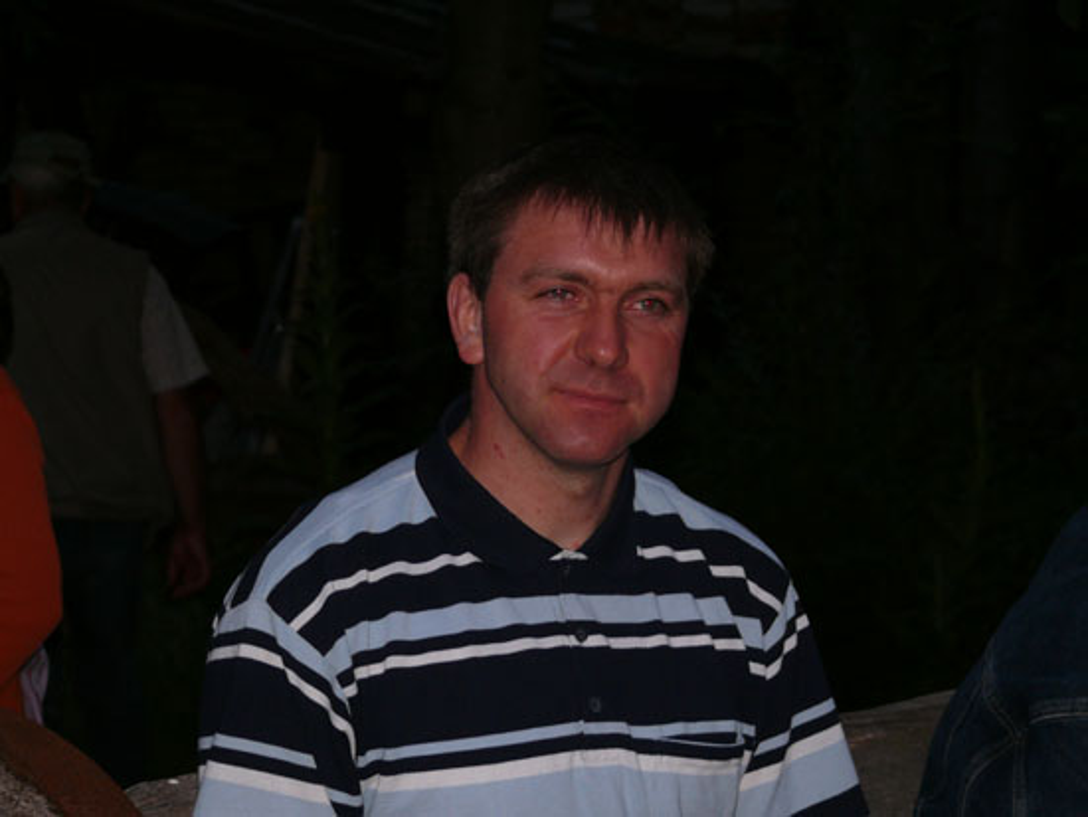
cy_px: 408
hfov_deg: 13.6
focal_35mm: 145
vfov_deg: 10.2
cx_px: 544
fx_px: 4559
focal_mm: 27.4
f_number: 3.6
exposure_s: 1/30
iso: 100
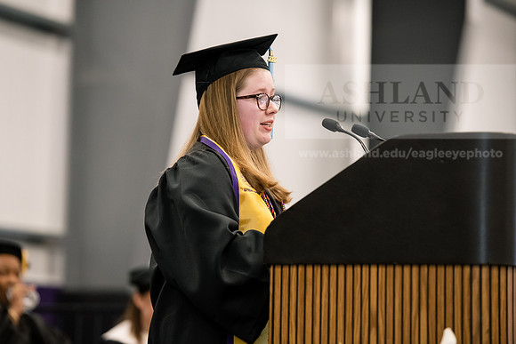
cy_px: 172
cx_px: 258
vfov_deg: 8.6
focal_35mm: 160
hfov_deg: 12.8
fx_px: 2294
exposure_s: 1/200
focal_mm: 160
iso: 3200
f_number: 3.5
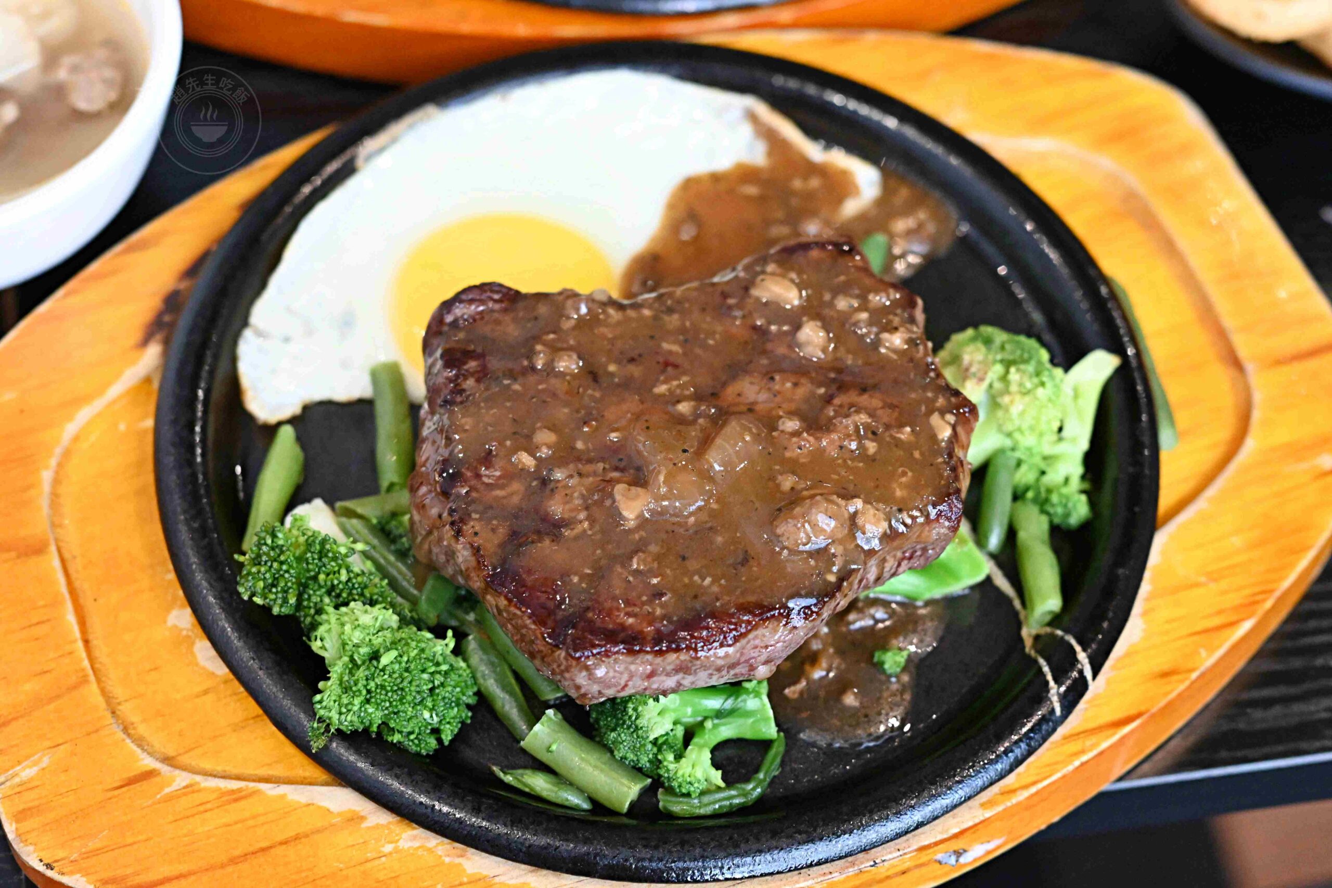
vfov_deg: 18.2
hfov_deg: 27.0
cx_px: 666
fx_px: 2775
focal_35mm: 75
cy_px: 444
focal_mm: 50
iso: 4500
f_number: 3.2
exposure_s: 1/200
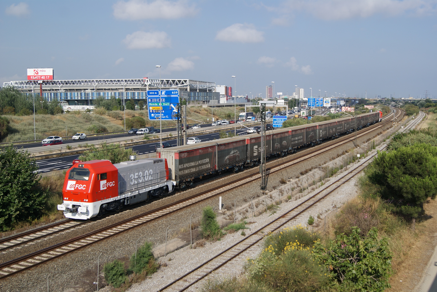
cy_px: 146
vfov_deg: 32.0
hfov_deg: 46.4
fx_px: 510
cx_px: 218
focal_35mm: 42
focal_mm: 28
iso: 100
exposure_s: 1/640
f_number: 5
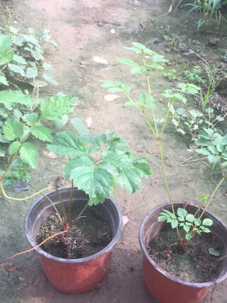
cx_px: 119
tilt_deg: -45.1
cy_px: 160
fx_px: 368
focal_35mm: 42
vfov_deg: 44.8
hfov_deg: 34.3
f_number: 2.2
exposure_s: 1/100
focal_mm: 4.15
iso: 50
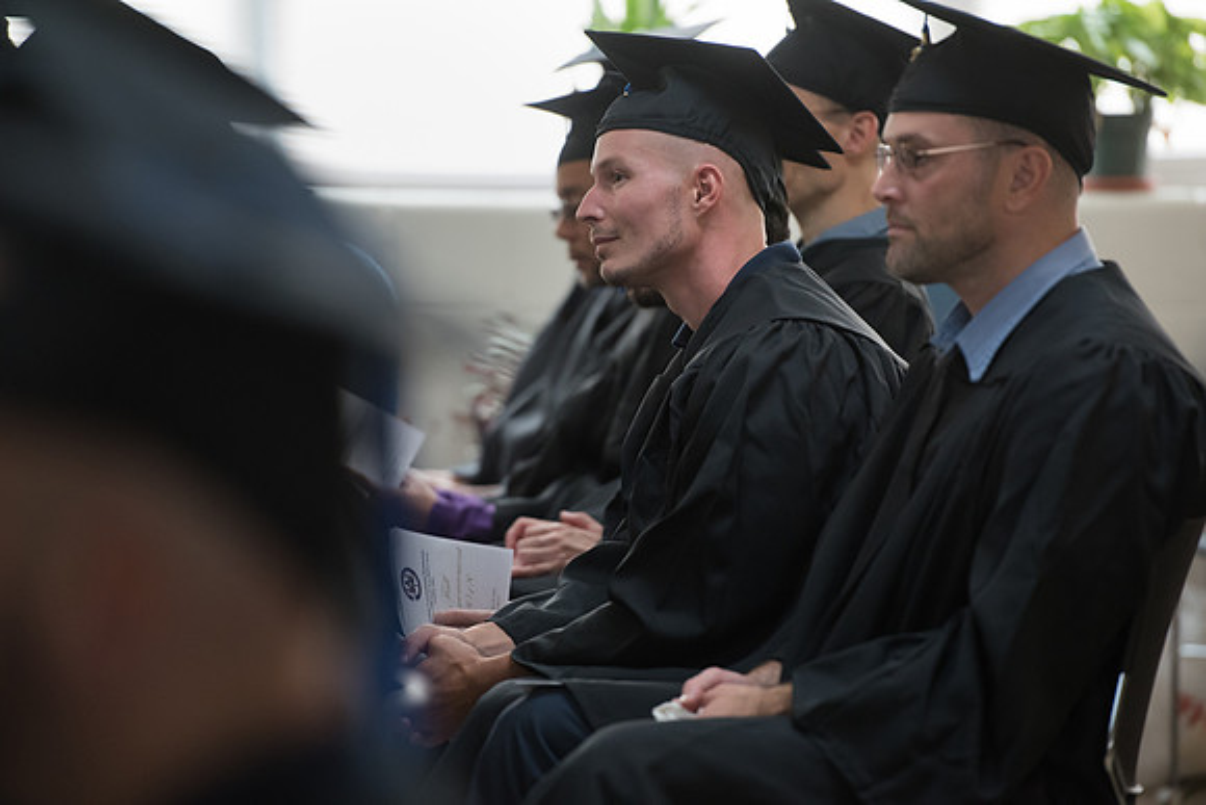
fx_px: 6701
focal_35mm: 200
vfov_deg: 6.9
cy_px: 402
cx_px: 603
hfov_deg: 10.3
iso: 2500
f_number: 2.8
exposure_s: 1/200
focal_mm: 200
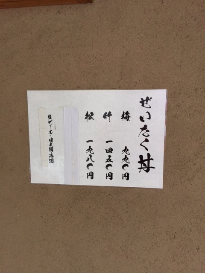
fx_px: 229
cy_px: 136
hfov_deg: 48.2
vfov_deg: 61.7
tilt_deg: -6.6
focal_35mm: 29
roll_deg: +1.0
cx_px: 102
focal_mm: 4.15
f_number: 2.2
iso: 125
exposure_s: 1/30
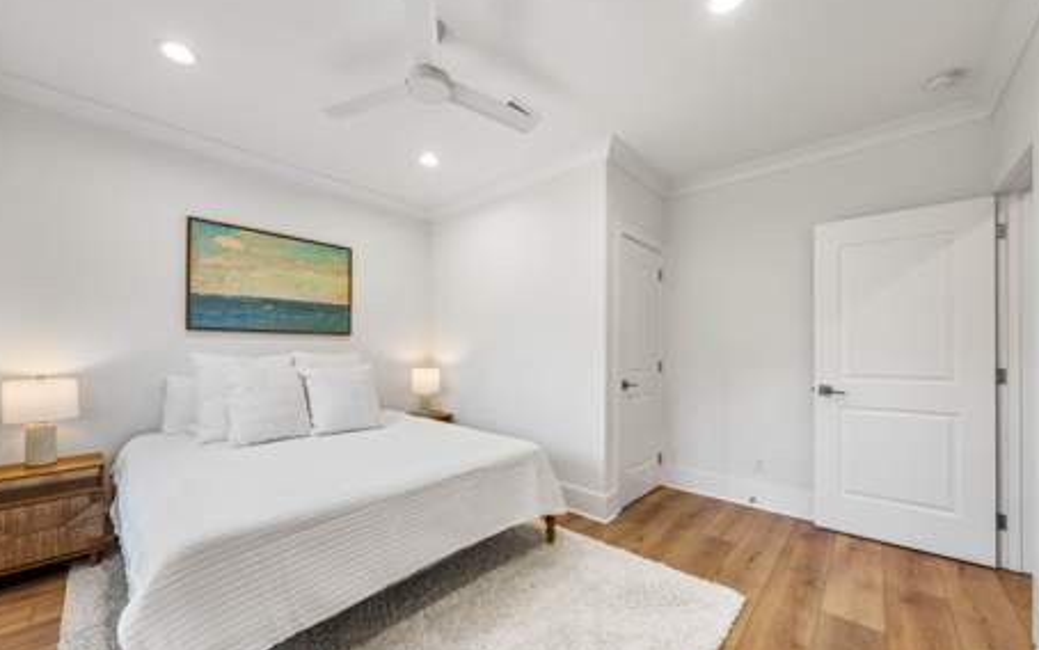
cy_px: 349
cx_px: 497
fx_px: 397
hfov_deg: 105.2
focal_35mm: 14
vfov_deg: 78.5
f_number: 7.1
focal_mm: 13
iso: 250
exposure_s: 1/13
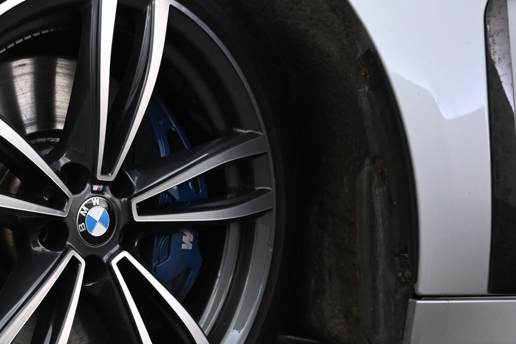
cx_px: 47
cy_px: 208
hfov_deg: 37.6
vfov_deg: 27.5
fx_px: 702
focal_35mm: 49
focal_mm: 17
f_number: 3.5
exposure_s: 1/25
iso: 1100
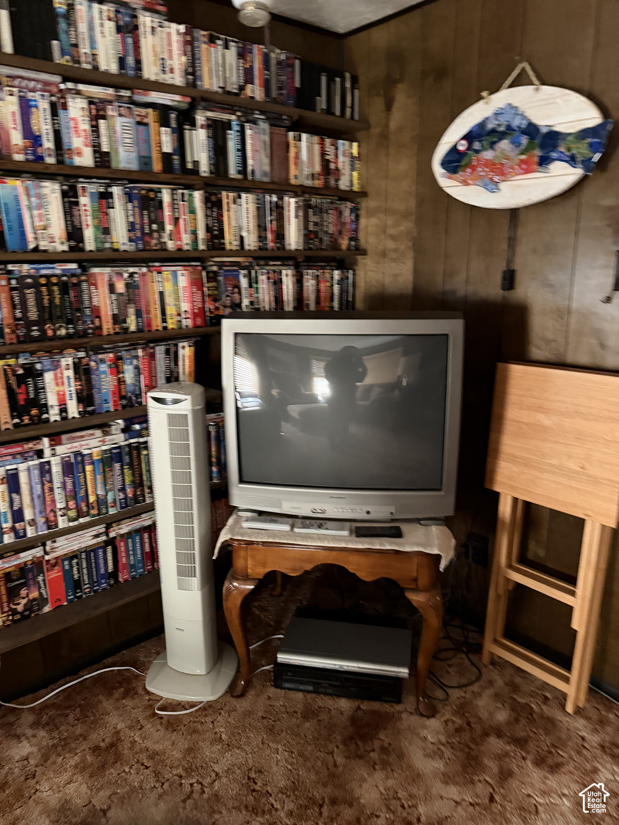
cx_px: 310
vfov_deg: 71.6
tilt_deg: -13.1
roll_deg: +0.6
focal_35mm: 24
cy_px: 412
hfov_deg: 56.8
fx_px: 572
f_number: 1.78
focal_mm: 6.76
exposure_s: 1/30
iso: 1000
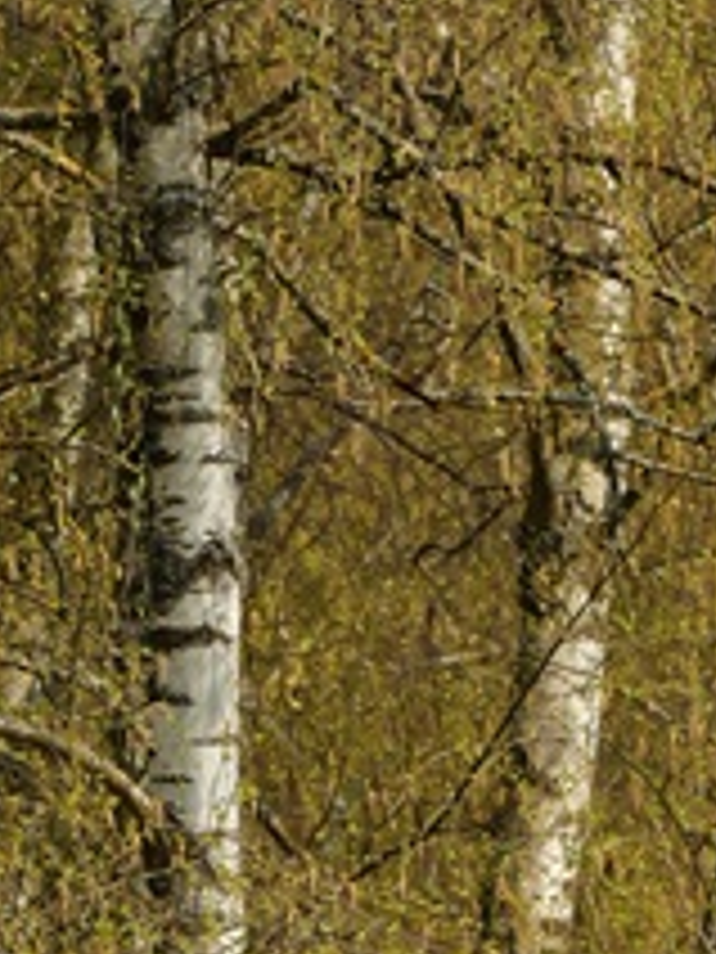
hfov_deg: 1.3
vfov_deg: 1.7
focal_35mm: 1134
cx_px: 1103
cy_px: 832
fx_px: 31274
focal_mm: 150
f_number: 4.5
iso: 100
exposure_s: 1/500
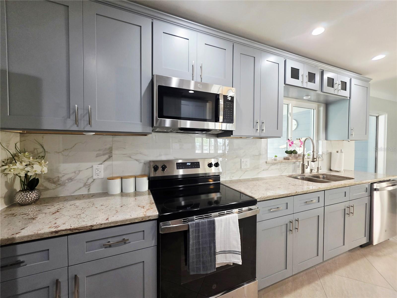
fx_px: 149
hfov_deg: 106.2
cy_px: 149
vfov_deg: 89.9
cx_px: 198
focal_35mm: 13
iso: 320
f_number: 1.9
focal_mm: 2.2
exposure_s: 1/120
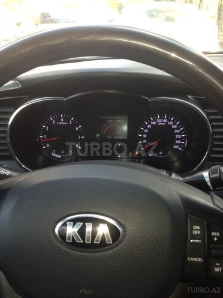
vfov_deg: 55.4
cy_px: 149
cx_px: 112
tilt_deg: -24.9
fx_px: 283
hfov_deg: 42.9
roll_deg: +1.2
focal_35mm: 33
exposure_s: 1/35
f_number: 2.4
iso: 50
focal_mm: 4.12
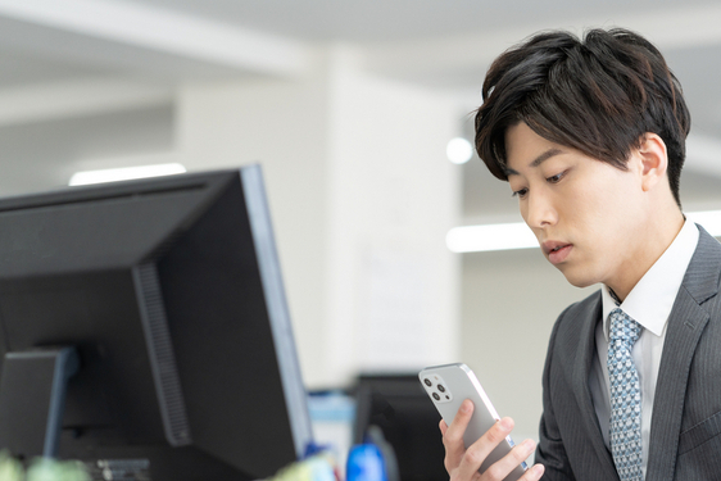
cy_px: 333
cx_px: 482
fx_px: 2424
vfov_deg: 11.3
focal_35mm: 121
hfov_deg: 16.9
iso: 400
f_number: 2.8
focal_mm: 85
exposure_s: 1/250
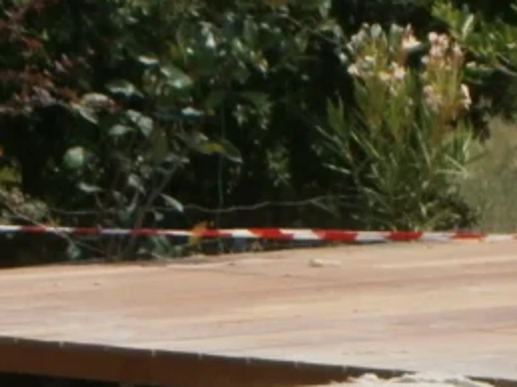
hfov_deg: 5.0
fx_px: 5956
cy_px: 722
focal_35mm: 399
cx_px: 78
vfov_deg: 3.7
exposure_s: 1/640
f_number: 5.4
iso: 80
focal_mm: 17.8
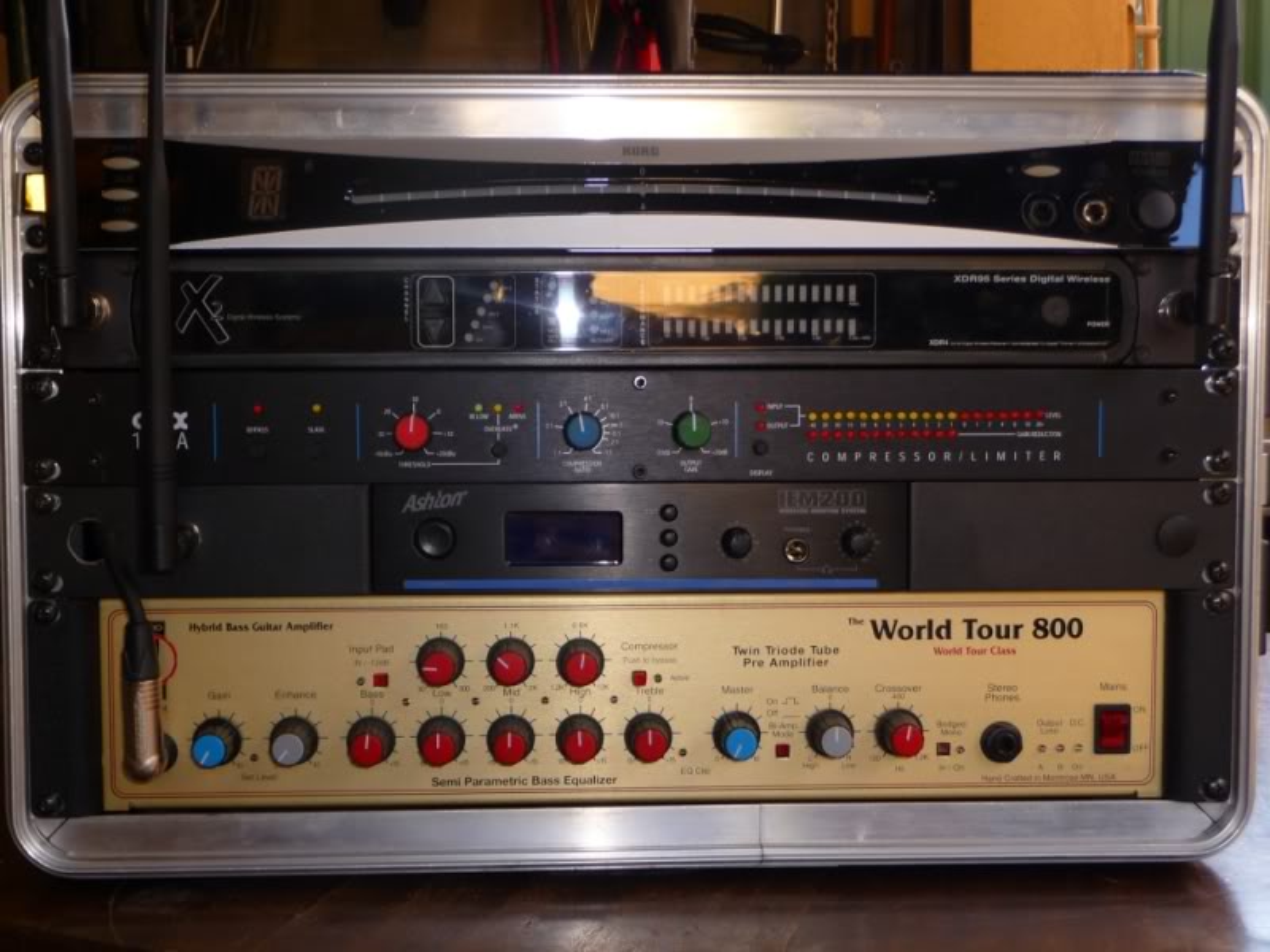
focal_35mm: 48
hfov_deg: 39.7
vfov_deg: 30.3
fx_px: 1761
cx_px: 635
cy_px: 476
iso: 100
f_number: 4.2
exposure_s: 1/30
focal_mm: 8
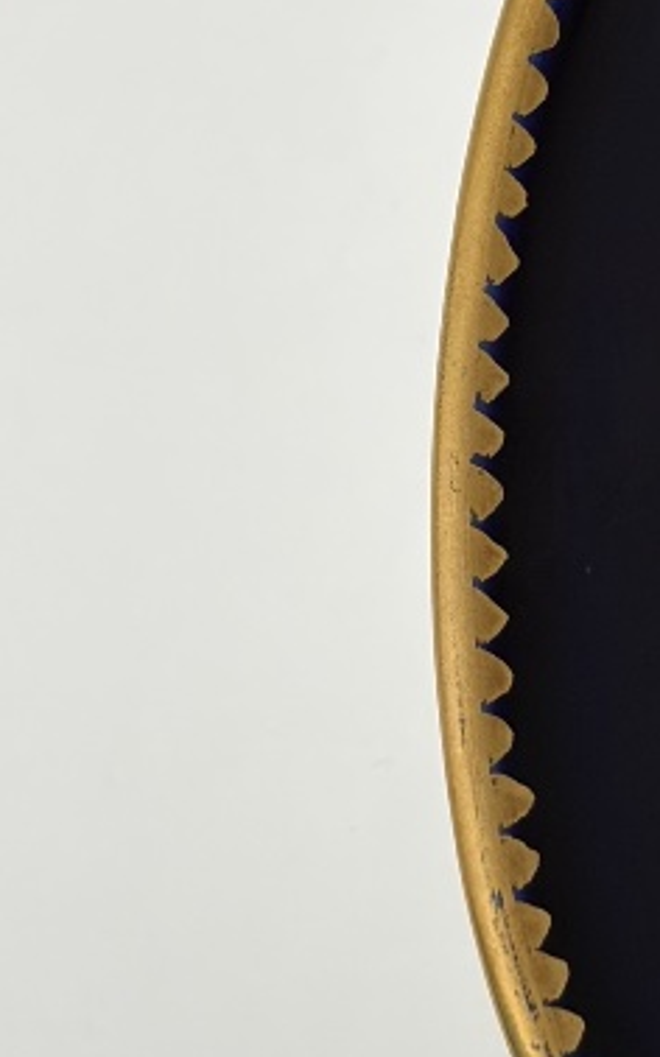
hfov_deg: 7.4
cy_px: 308
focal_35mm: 175
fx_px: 5040
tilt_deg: -67.9
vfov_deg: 12.0
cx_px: 825
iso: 40
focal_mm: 5.96
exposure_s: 1/240
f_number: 1.6
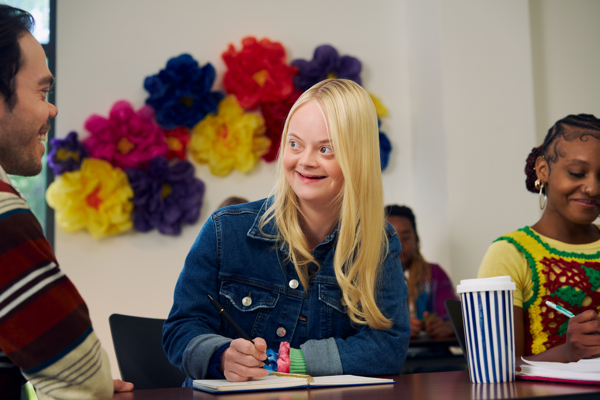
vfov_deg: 24.6
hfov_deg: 36.2
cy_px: 200
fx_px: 917
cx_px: 300
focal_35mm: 55
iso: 400
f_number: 4
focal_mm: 55
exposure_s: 1/250
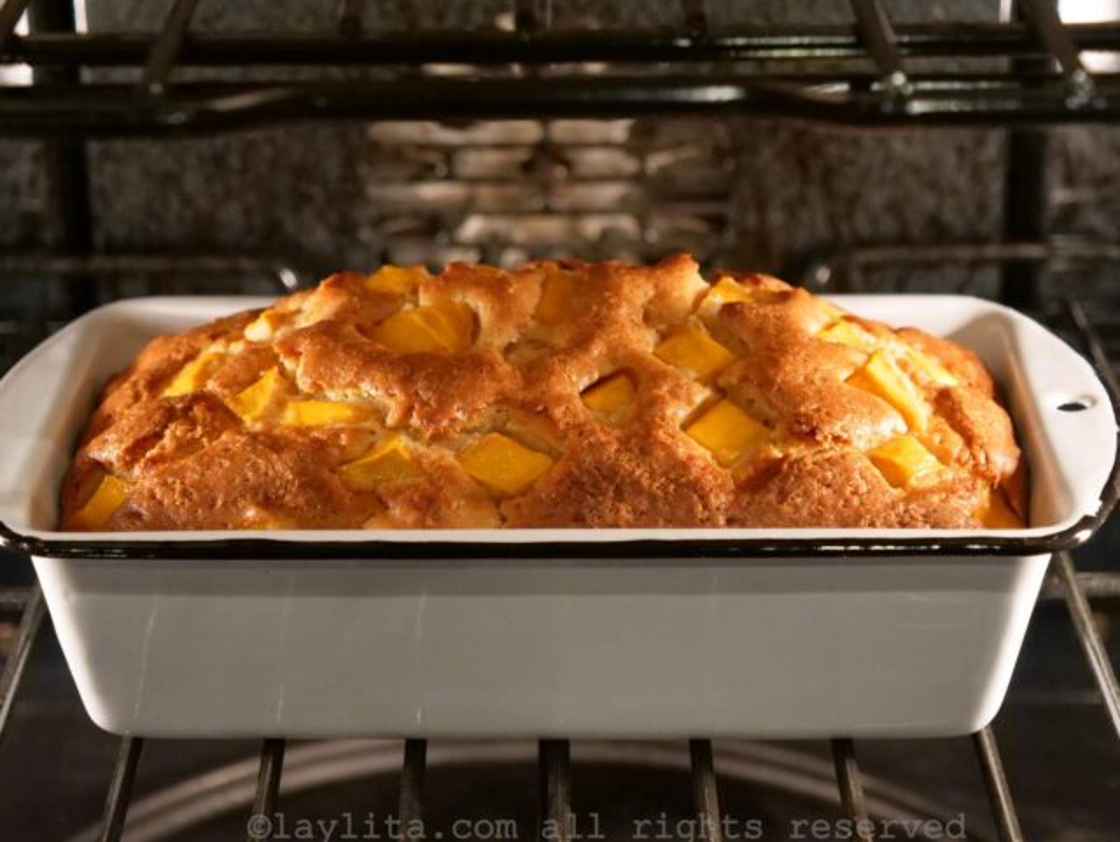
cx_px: 560
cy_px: 421
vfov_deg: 16.8
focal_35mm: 88
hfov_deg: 22.2
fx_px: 2849
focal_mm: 44
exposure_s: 1/50
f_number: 3.9
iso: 3200
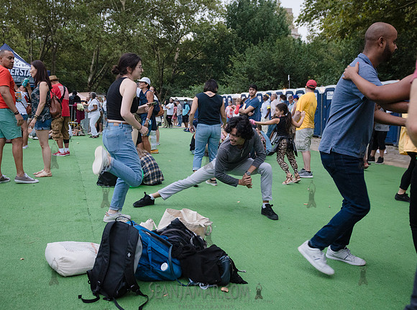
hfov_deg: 51.0
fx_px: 437
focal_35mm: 36
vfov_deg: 39.0
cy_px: 153
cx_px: 198
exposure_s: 1/125
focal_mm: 27
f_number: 4
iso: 2500
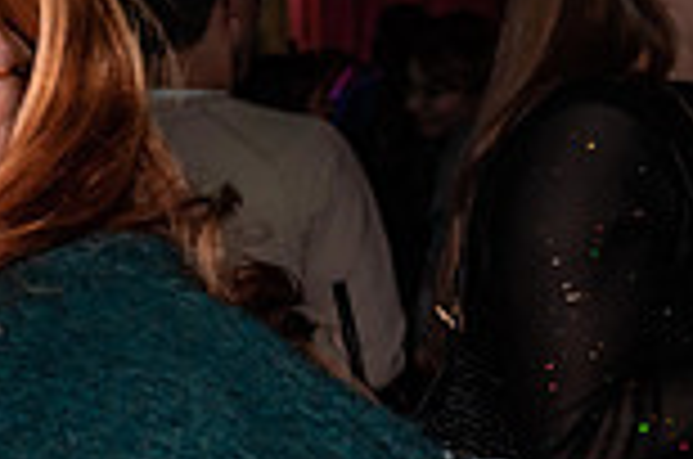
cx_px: -576
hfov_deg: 16.5
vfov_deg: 13.3
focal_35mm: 102
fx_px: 1959
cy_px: 313
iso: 1600
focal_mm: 27
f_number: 4.5
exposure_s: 1/60
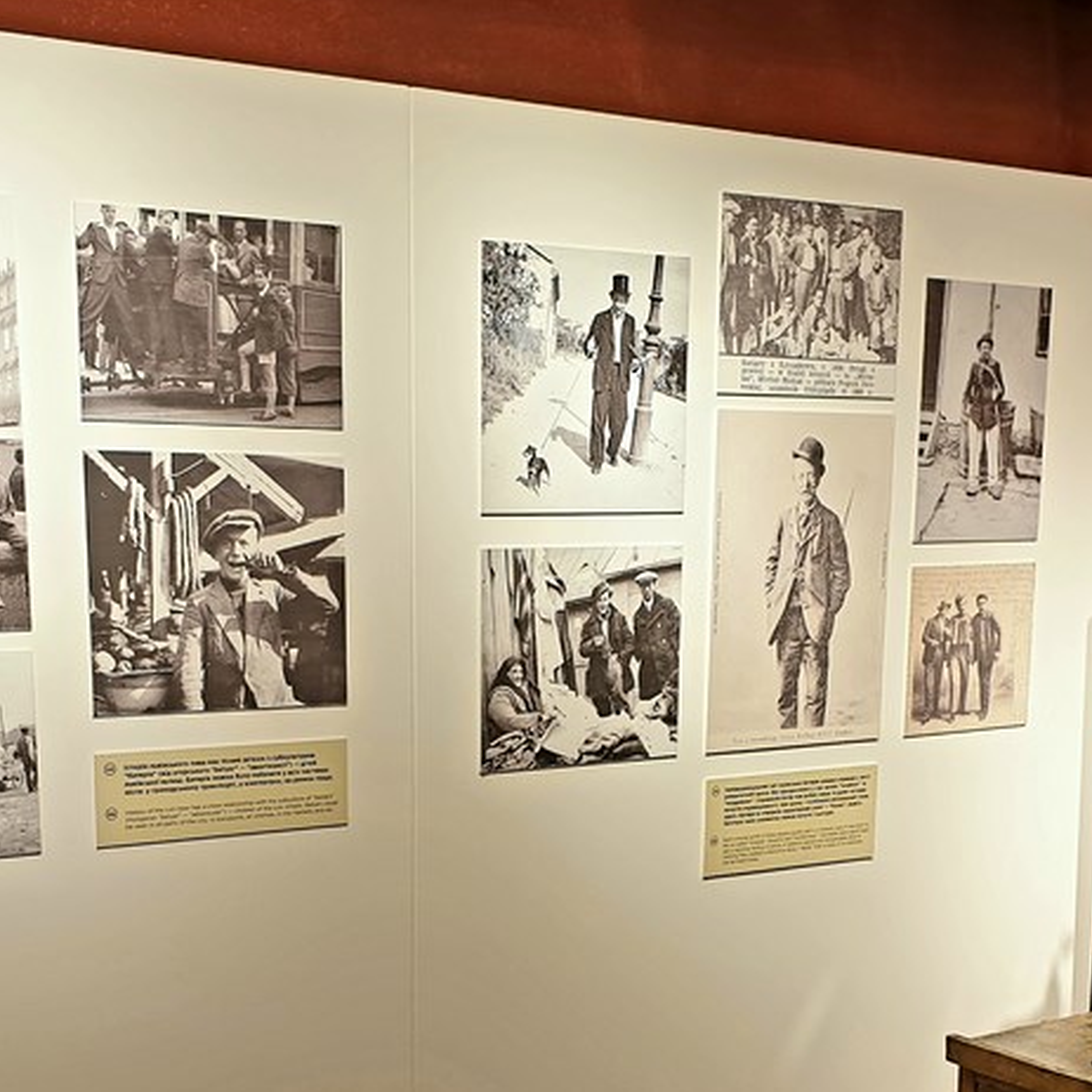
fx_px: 1892
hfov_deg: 32.2
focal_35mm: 53
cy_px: 842
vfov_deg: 31.5
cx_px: 522
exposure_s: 1/100
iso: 64
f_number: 2.4
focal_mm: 4.3
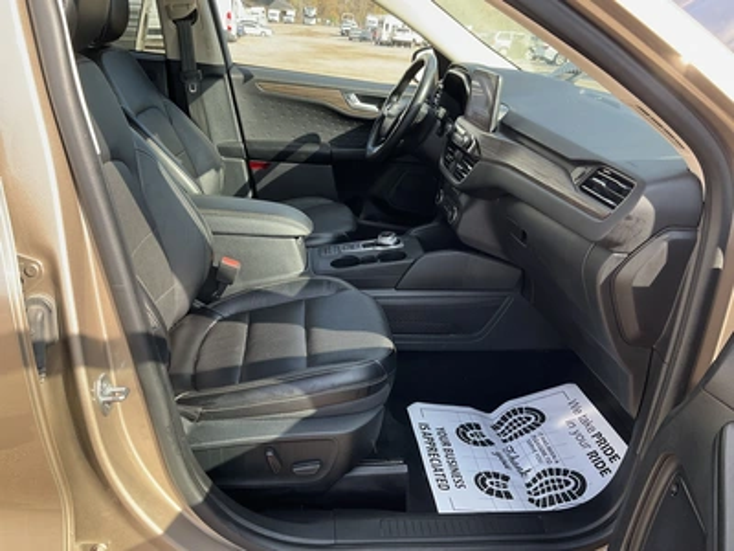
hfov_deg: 61.7
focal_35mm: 29
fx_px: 615
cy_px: 276
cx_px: 367
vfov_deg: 48.2
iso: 20
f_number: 1.8
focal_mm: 3
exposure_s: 1/202
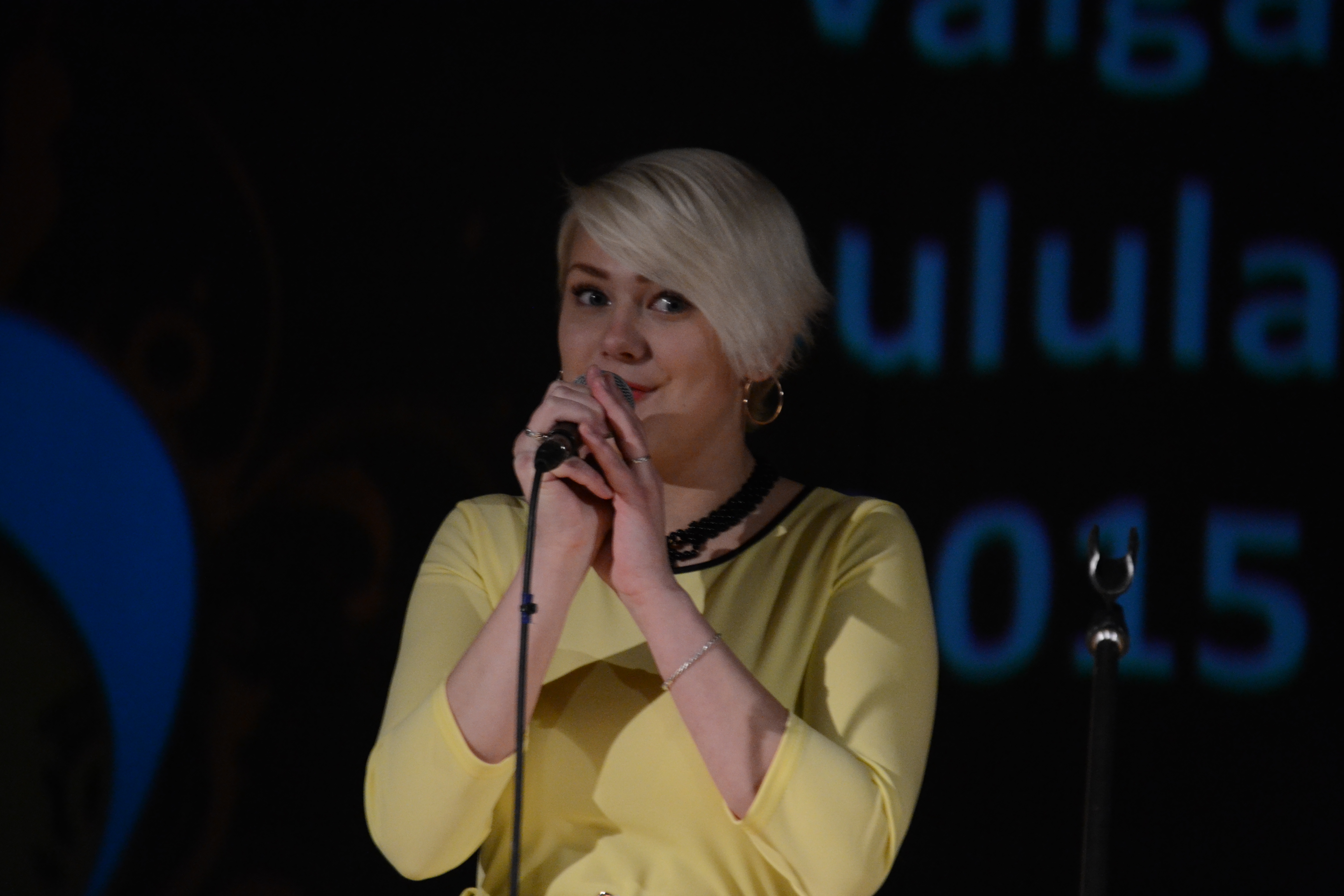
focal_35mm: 300
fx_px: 11199
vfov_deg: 4.6
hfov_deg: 6.9
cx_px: 672
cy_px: 448
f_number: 5.6
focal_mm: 200
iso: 1600
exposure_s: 1/50
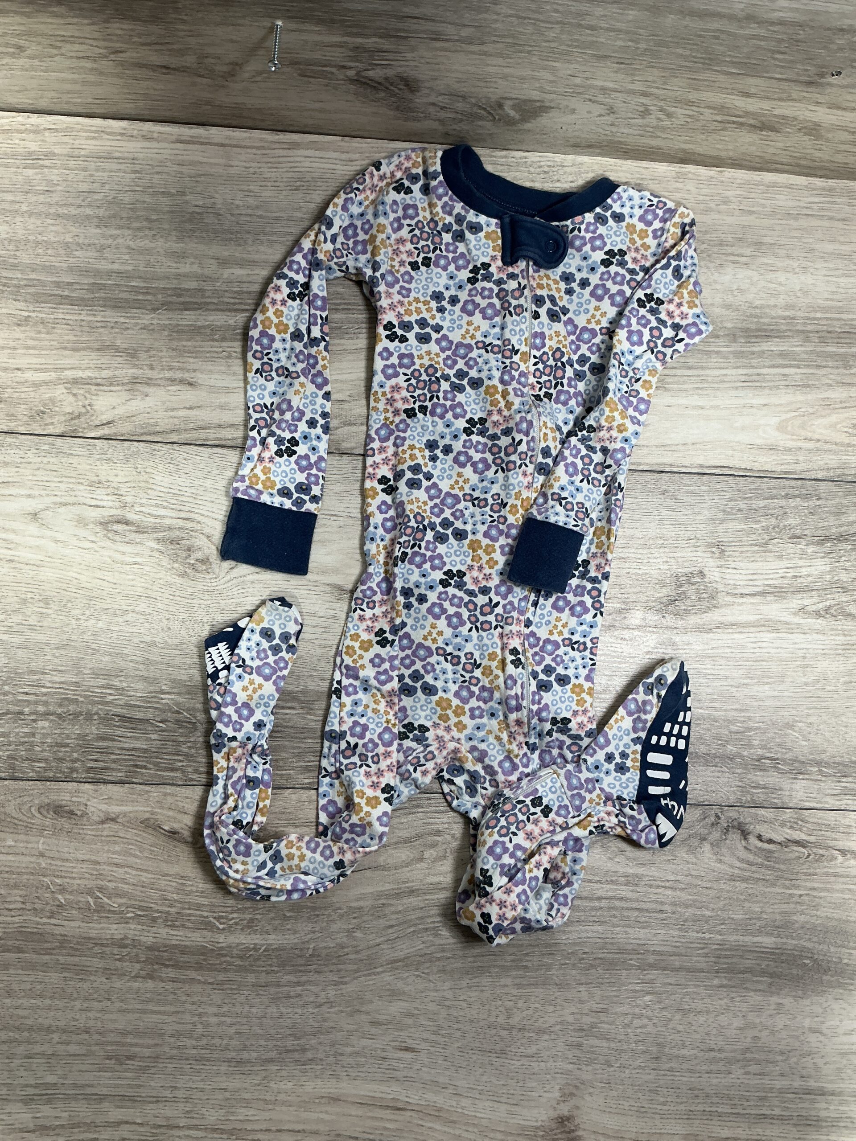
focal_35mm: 29
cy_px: 570
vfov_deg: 61.7
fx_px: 956
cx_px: 428
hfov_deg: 48.2
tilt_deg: -83.7
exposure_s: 1/50
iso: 50
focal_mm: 3
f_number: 1.8
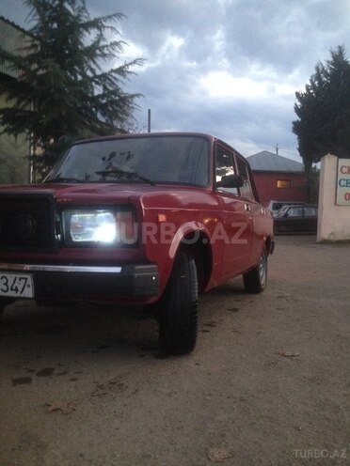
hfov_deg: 42.9
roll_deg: +0.1
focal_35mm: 33
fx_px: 445
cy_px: 233
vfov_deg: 55.4
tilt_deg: -1.3
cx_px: 175
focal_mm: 4.12
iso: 250
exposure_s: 1/20
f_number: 2.4
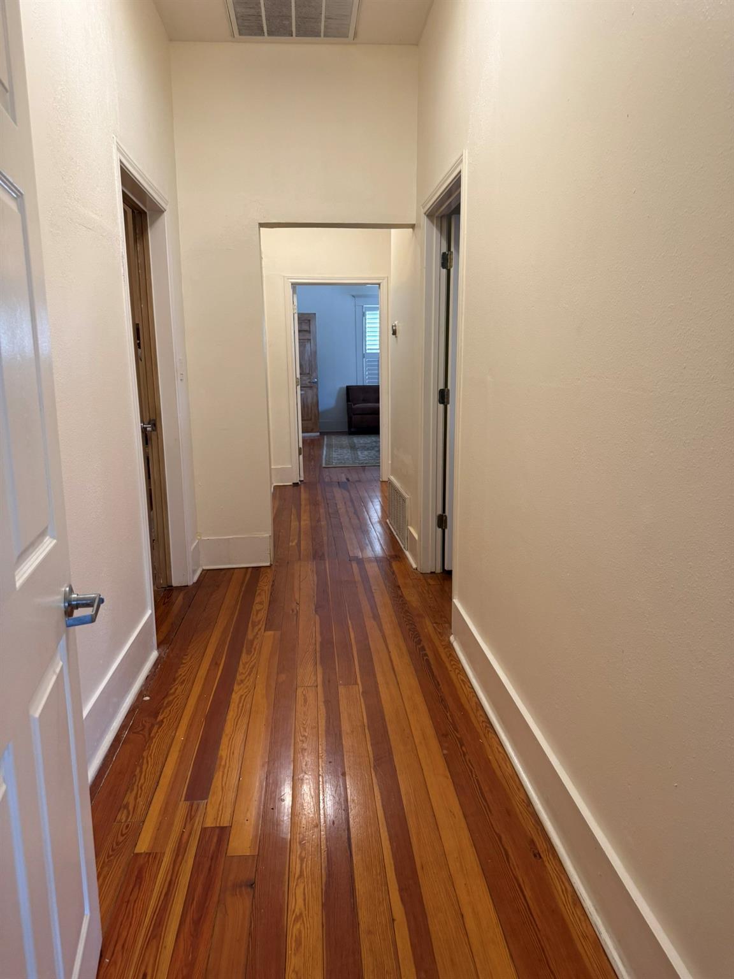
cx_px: 367
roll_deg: +0.8
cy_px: 490
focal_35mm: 24
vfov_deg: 71.6
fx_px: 679
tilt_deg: -11.3
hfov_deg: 56.8
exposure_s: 1/60
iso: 250
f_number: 1.78
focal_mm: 6.76
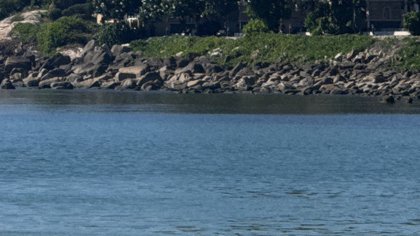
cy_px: -101
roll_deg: +0.0
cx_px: -147
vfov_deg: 2.5
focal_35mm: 493
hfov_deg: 4.4
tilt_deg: +1.6
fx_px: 5490
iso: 50
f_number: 2.8
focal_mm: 15.66
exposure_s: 1/2439
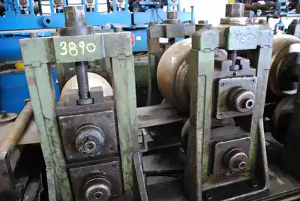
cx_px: 150
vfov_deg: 48.1
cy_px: 100
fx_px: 225
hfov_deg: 67.3
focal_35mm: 27
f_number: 3.5
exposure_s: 1/15
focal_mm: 18
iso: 1600
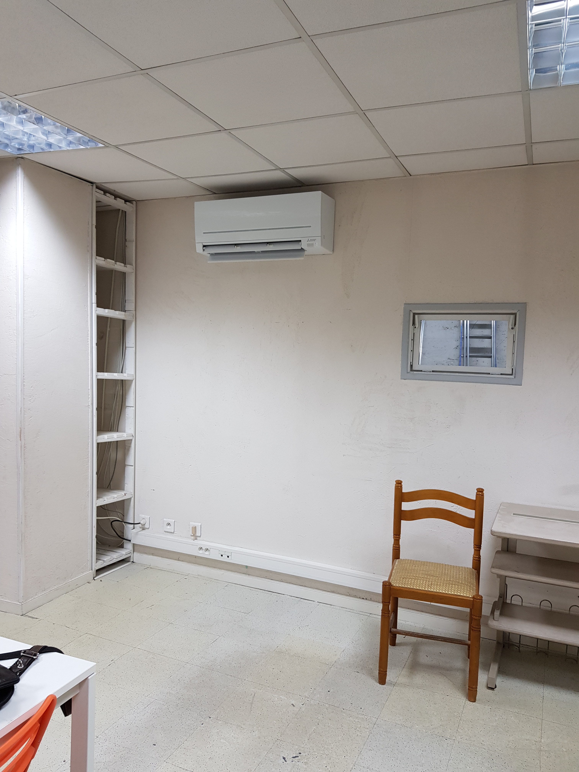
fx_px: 580
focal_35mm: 26
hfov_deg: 53.1
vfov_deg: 67.3
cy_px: 386
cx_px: 290
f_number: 1.7
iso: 80
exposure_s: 1/50
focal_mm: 4.3
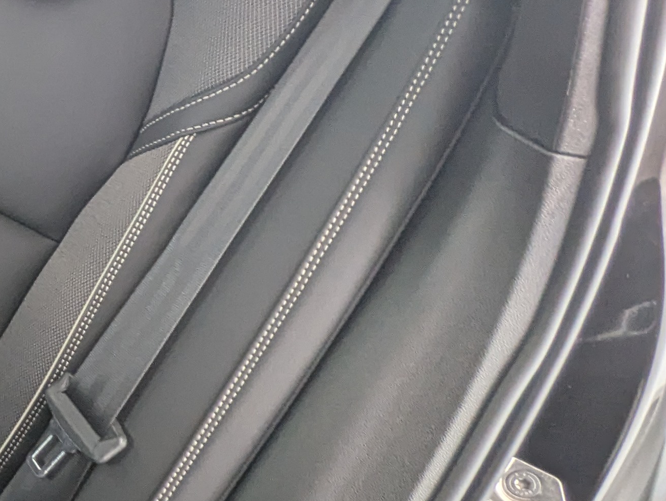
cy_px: 228
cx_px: -291
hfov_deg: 28.0
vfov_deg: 29.2
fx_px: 963
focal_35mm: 50
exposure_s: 1/23.8
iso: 87
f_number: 2.2
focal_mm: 2.35
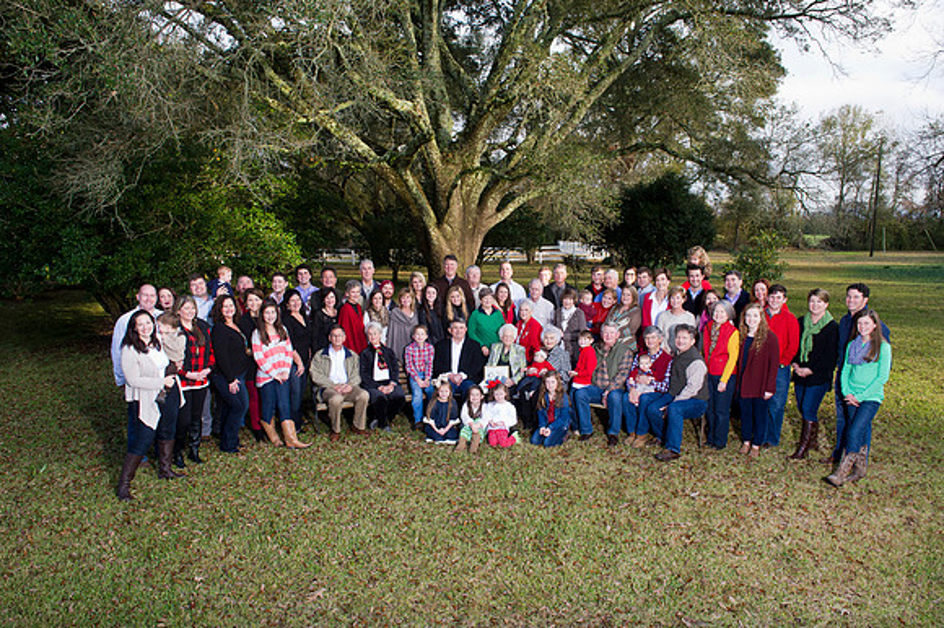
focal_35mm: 24
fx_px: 629
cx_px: 472
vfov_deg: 53.1
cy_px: 314
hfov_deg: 73.8
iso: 1000
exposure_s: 1/250
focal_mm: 24
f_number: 8
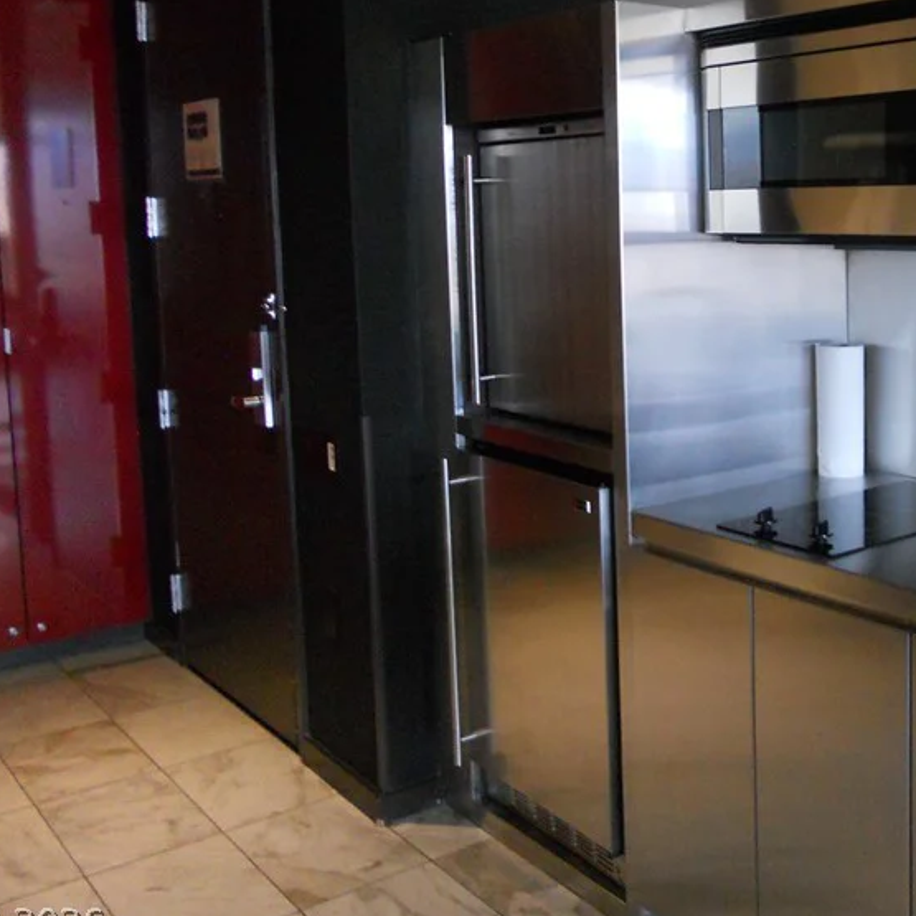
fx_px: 1317
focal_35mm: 44
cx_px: 769
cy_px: 315
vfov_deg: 38.0
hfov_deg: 36.6
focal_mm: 4.9
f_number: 3.2
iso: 400
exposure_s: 1/50
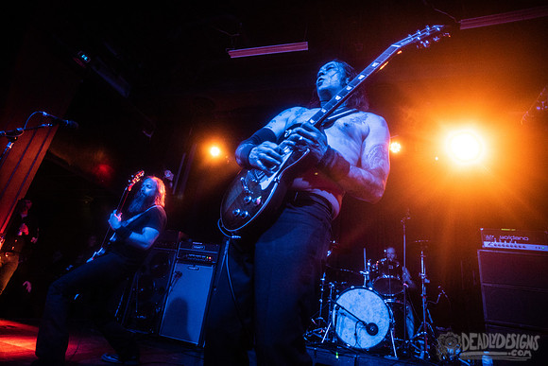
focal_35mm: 20
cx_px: 274
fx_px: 305
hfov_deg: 84.0
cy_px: 183
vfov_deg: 62.0
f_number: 3.2
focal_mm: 20
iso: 3200
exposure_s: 1/160
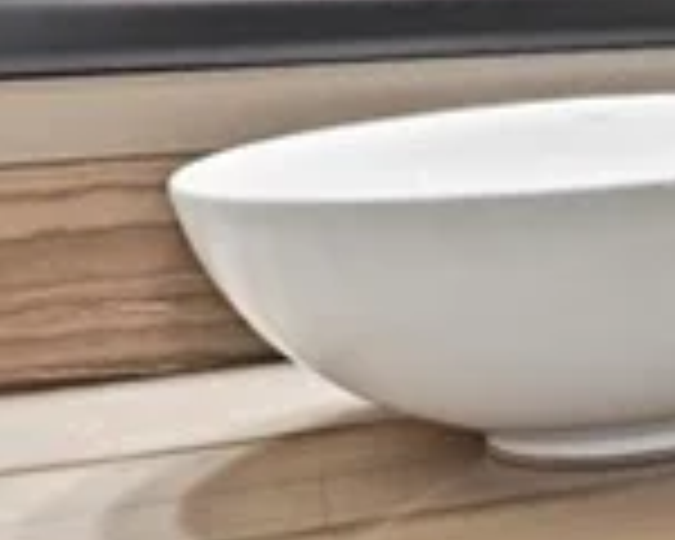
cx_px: 1742
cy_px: -110
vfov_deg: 15.0
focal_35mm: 99
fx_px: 1982
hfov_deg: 13.0
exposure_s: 1/60
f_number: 9
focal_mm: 15.5
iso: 1600
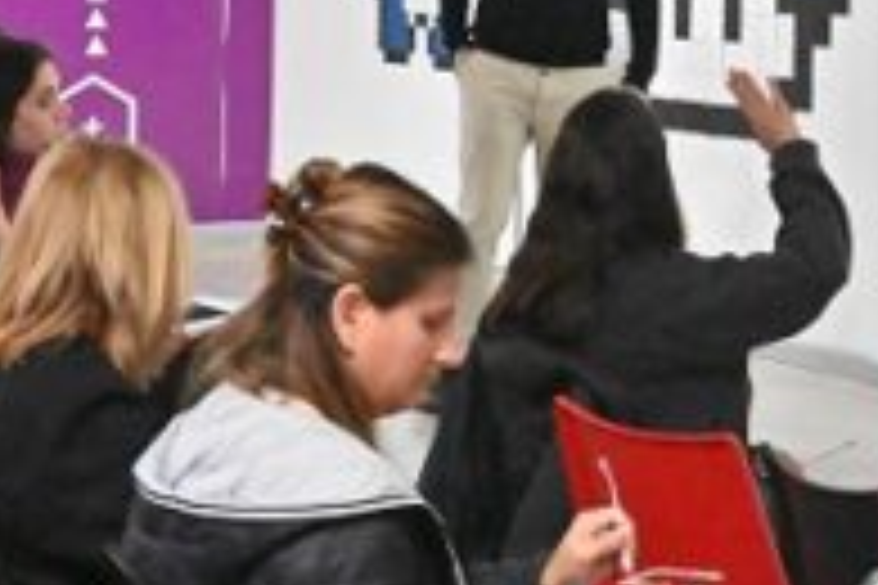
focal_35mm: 143
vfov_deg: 9.5
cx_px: 752
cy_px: 9
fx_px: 3487
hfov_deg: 14.2
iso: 12800
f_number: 6.3
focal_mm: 40
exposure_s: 1/200
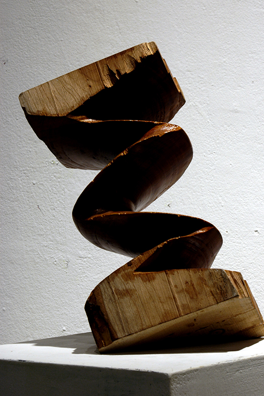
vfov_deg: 16.9
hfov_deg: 11.3
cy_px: 195
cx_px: 142
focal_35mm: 122
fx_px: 1340
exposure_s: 1
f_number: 20
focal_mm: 75
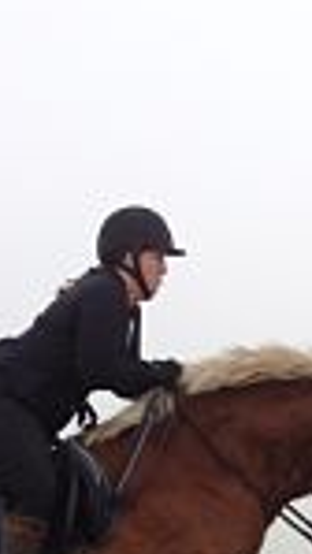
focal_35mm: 136
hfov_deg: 8.9
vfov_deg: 15.0
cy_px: 734
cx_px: 349
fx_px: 1997
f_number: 2.4
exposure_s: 1/726
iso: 50
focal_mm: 4.28
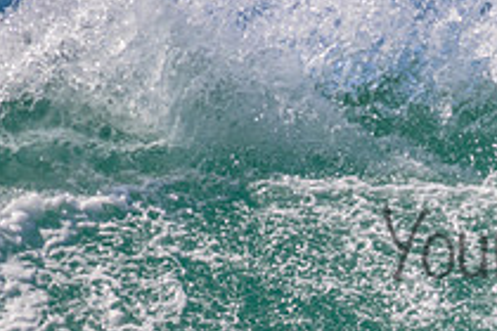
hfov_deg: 0.8
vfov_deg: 0.5
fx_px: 34691
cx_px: 660
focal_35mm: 2513
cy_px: 287
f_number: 11
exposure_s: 1/1600
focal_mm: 800
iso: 800
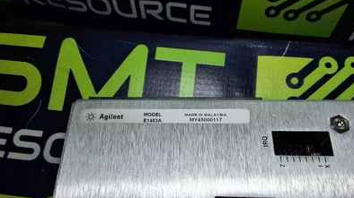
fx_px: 291
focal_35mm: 31
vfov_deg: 37.5
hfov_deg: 62.7
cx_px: 179
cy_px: 125
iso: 32
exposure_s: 1/524
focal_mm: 2.91
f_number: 1.9
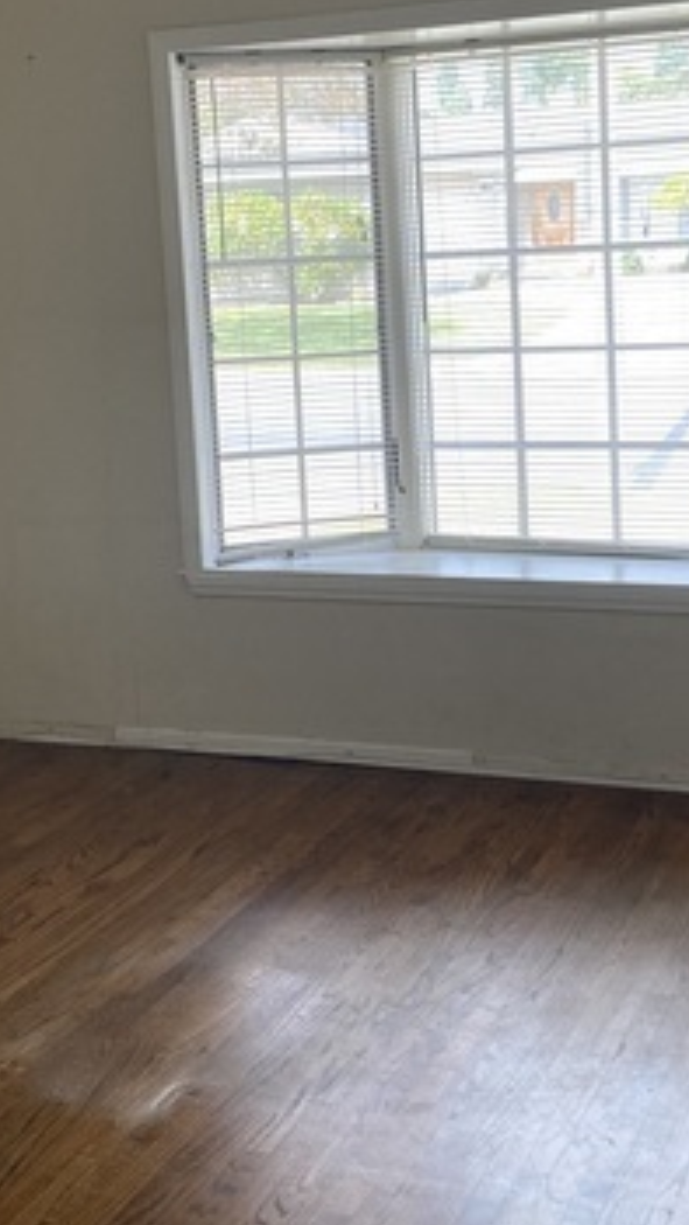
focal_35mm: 54
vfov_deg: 38.3
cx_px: 388
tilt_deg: -6.7
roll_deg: +2.7
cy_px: 460
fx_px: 1753
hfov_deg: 22.2
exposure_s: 1/122
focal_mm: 4.25
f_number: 1.8
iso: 100
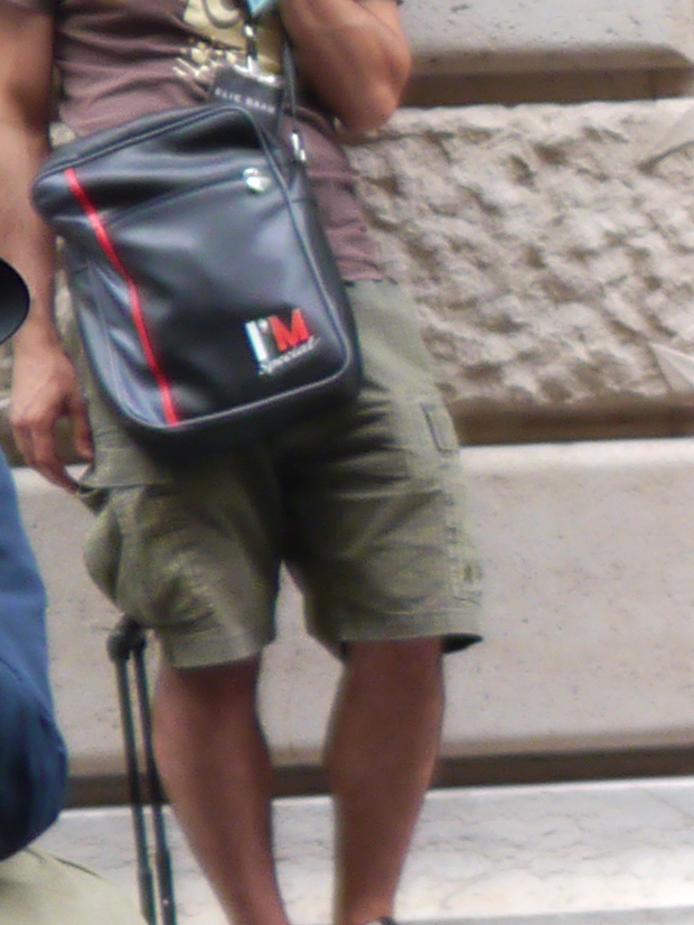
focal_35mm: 189
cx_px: 1905
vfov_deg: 10.3
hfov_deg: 7.2
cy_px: 1130
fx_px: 5050
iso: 320
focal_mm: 17
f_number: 4
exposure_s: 1/320
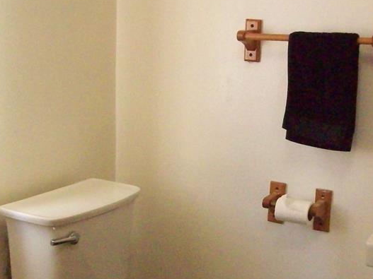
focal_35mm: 70
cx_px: 221
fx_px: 754
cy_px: 136
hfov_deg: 27.7
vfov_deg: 21.0
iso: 800
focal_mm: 6
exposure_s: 1/172
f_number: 2.7
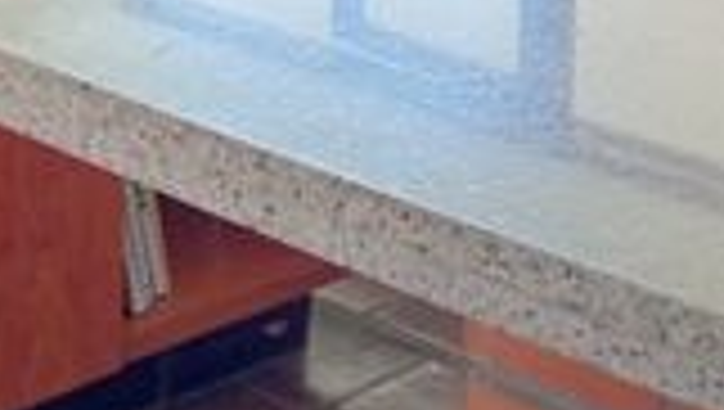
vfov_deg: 8.8
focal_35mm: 126
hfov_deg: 15.5
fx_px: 2422
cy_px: -536
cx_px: -414
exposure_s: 1/33.3
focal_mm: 3.98
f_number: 1.8
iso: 132
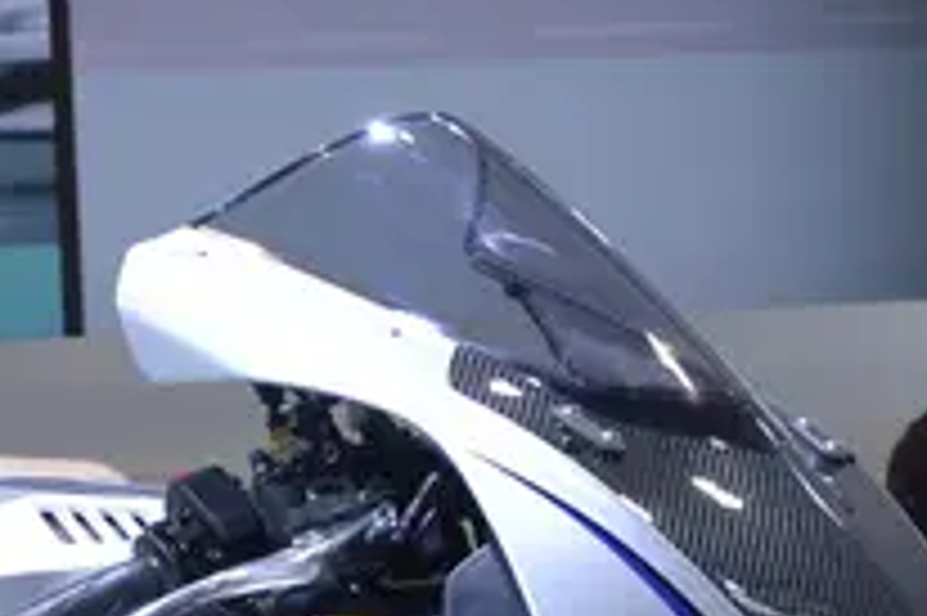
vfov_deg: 6.8
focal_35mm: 198
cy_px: 1095
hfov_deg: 10.3
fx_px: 5094
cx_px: -115
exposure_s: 1/160
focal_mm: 34
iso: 1000
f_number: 6.3
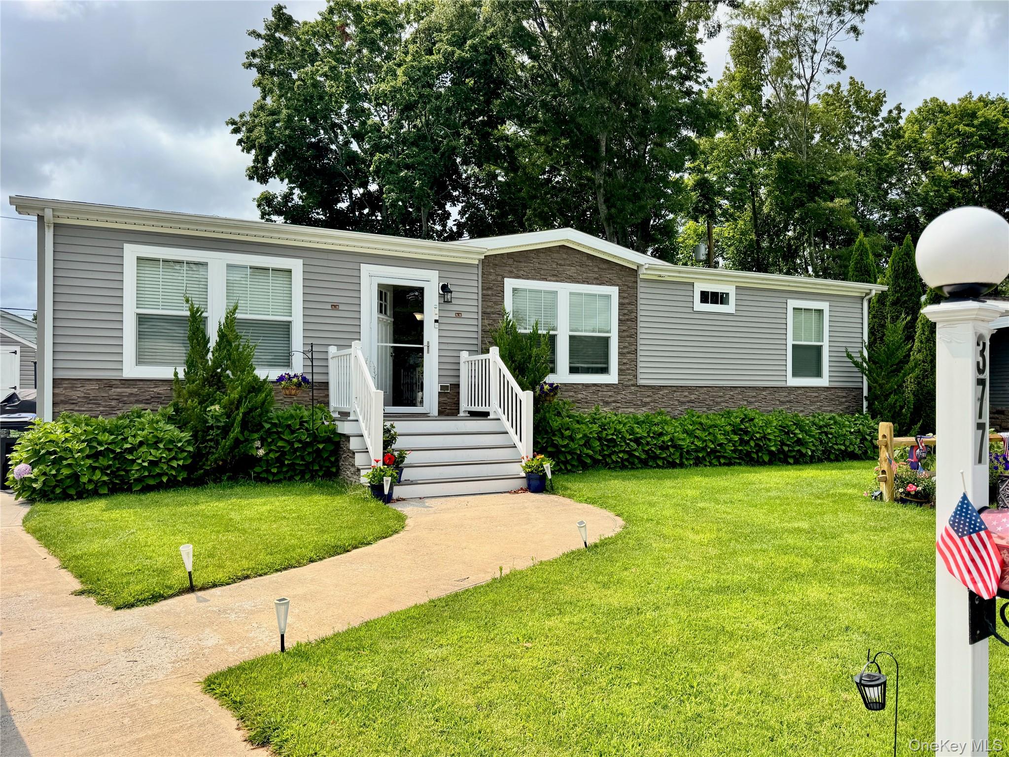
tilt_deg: -0.6
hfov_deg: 71.6
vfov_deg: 56.8
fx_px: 700
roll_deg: -0.6
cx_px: 504
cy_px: 378
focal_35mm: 24
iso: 80
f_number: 1.78
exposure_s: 1/4310
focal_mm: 6.76
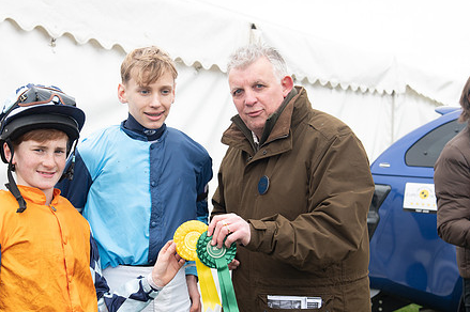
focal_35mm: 66
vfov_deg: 20.5
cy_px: 202
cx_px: 163
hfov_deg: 30.3
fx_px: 861
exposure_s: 1/125
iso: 200
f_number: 5
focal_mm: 50
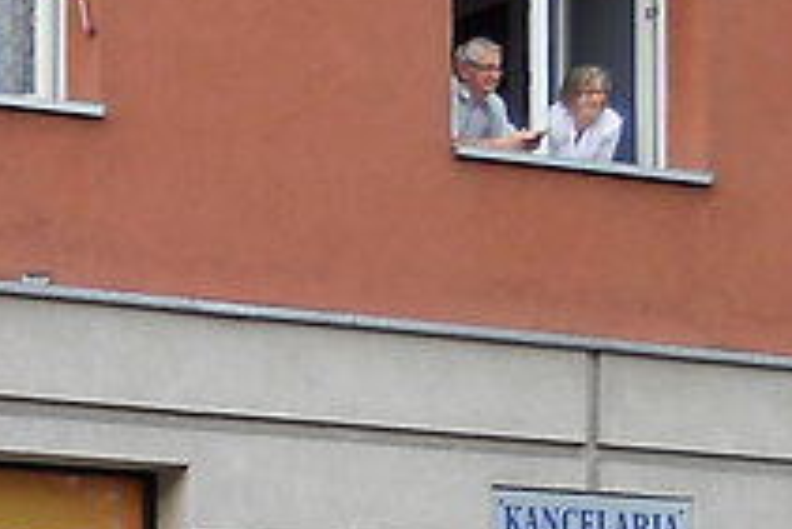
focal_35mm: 182
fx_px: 4007
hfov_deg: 10.8
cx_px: -503
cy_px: 1090
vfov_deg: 7.3
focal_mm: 6.72
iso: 80
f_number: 3.1
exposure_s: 1/200
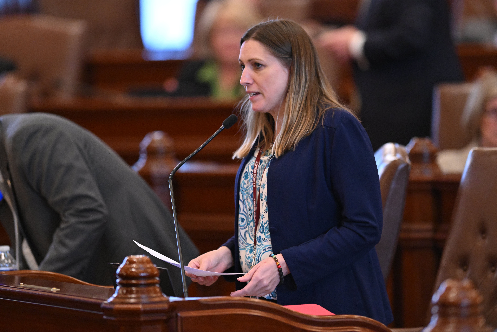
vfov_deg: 4.6
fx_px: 4141
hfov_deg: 6.9
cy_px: 166
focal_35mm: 300
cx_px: 248
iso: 6400
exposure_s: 1/400
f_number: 2.8
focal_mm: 300
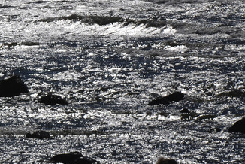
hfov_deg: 6.4
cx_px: 15
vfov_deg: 4.3
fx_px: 2200
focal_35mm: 323
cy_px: 80
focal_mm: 78
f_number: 11
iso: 640
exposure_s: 1/2000
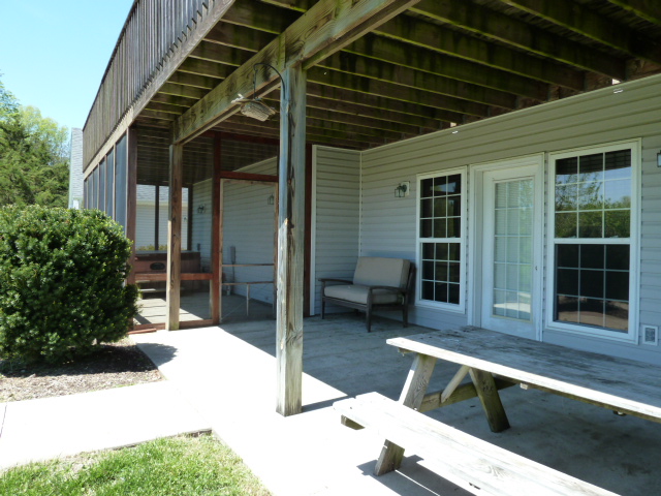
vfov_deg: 54.9
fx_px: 477
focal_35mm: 25
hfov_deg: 69.4
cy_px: 248
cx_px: 330
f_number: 4
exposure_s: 1/200
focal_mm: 4.1
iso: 125
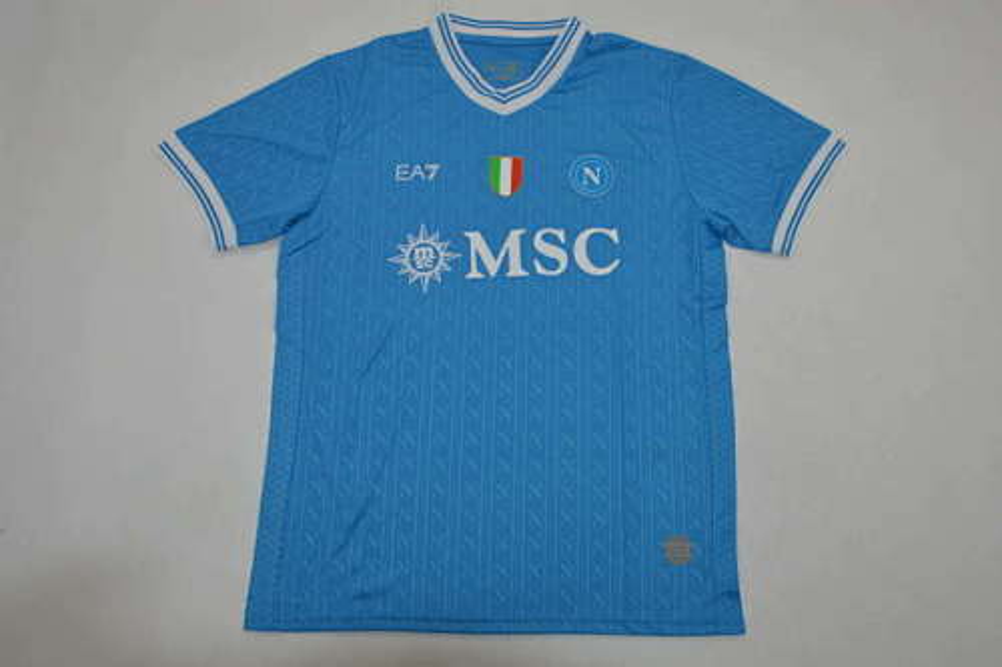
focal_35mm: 32
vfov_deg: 41.7
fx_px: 876
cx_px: 501
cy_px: 334
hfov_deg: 59.5
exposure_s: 1/200
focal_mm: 21
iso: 400
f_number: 11
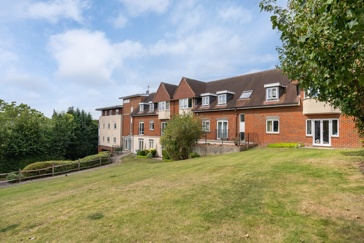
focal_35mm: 20
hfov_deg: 82.5
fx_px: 207
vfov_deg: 60.8
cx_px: 182
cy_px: 122
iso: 1000
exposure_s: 1/3200
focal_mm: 20.5
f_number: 7.1
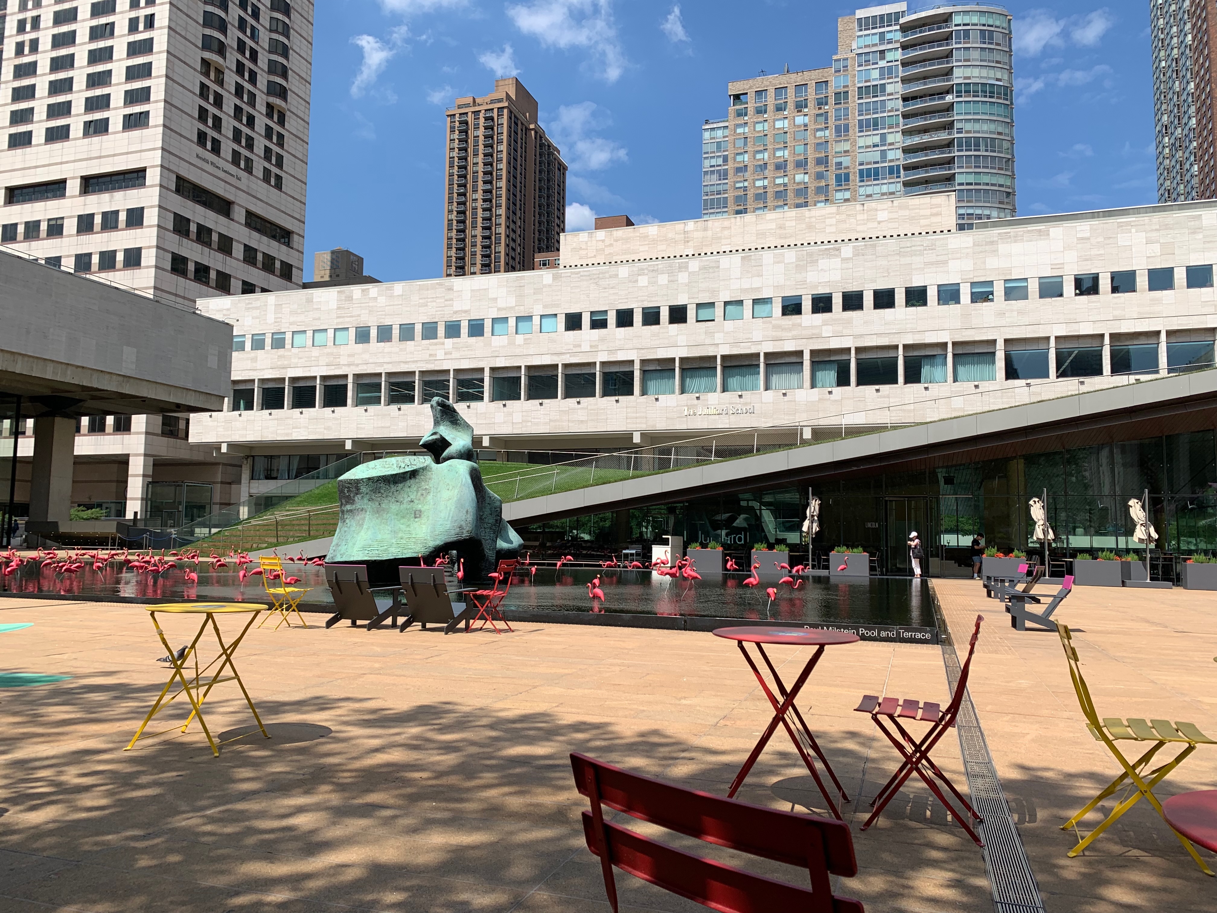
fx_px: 914
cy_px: 456
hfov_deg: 67.3
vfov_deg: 53.1
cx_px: 608
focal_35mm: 26
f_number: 1.8
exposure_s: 1/2681
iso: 25
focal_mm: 4.25
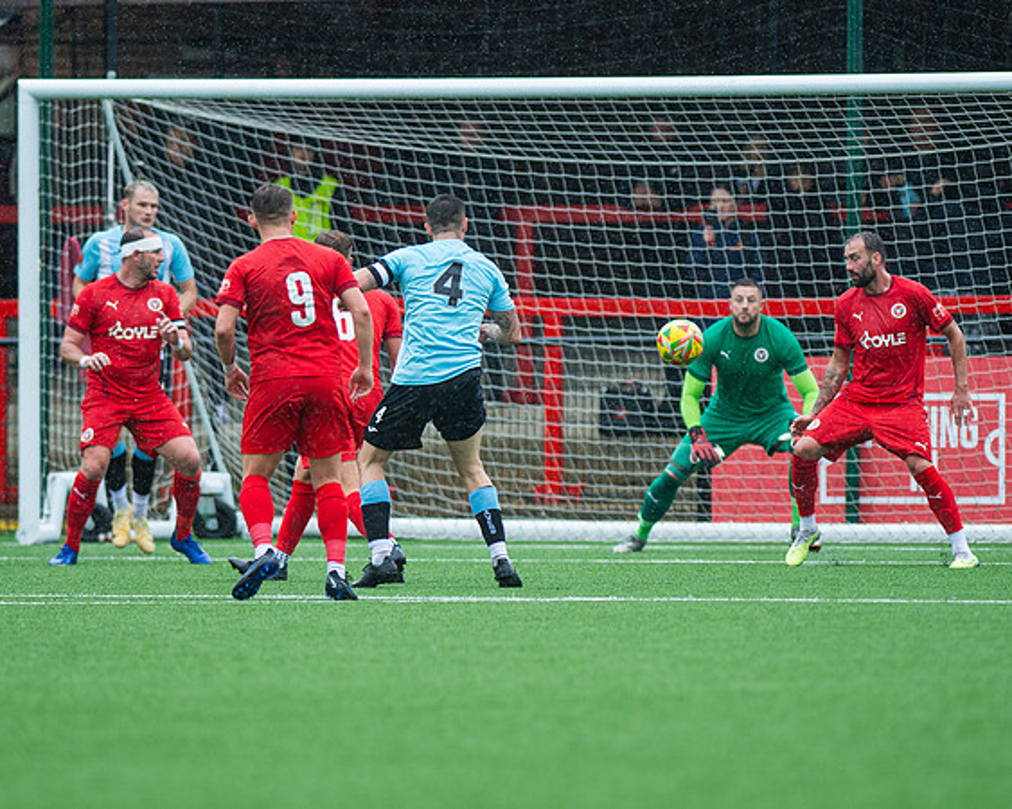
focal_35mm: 518
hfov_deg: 3.7
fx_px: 15502
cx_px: 485
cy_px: 413
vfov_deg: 3.0
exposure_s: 1/2000
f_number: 2.8
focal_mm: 300
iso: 400
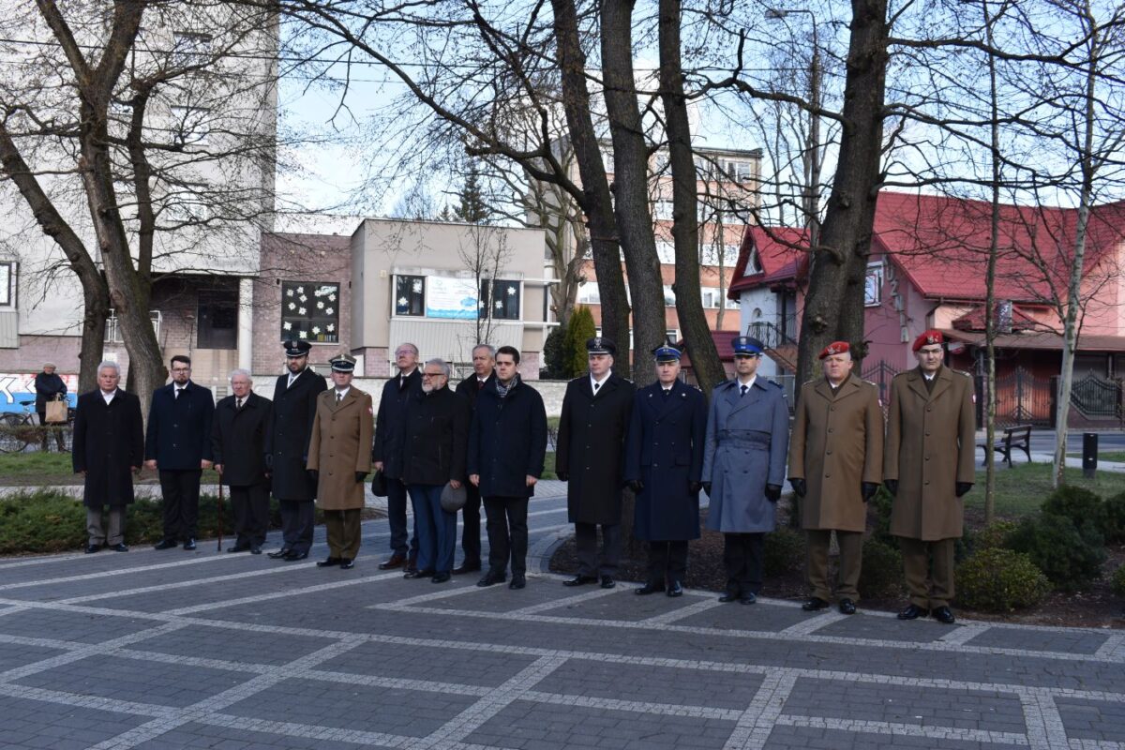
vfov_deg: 36.9
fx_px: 1125
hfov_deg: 53.1
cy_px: 375
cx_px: 562
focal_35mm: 36
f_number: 8
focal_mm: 24
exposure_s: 1/100
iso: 100
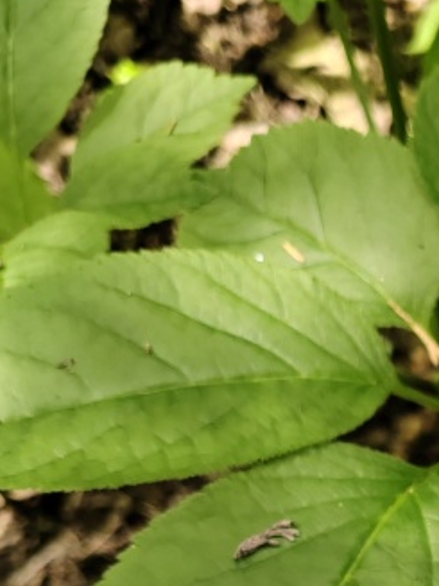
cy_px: 770
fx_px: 1489
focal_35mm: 88
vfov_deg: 20.3
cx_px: 699
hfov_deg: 15.2
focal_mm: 6.14
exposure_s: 1/100
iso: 320
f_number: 1.8
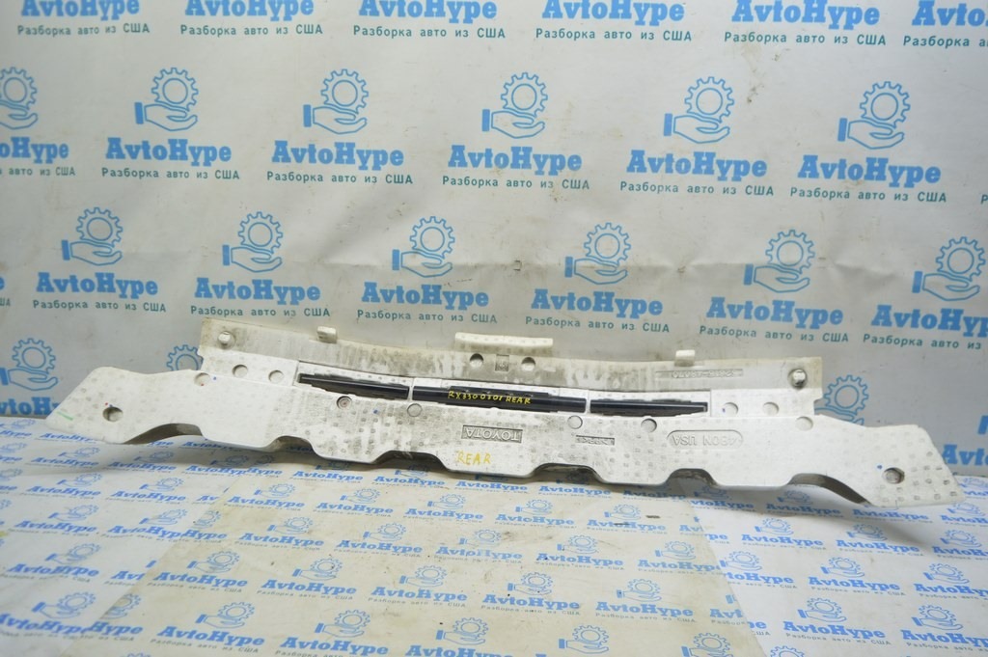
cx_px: 494
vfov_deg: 47.9
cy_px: 328
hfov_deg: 67.4
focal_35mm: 27
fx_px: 740
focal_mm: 18
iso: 400
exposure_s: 1/50
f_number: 3.5
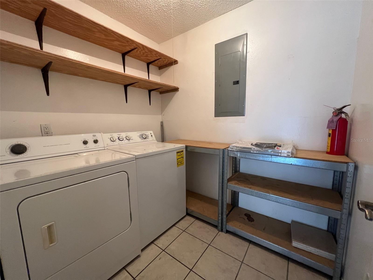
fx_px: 140
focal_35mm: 13
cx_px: 186
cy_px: 140
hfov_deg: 106.2
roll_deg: +1.3
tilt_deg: -7.0
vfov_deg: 89.9
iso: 400
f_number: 1.8
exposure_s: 1/60
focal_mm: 1.57
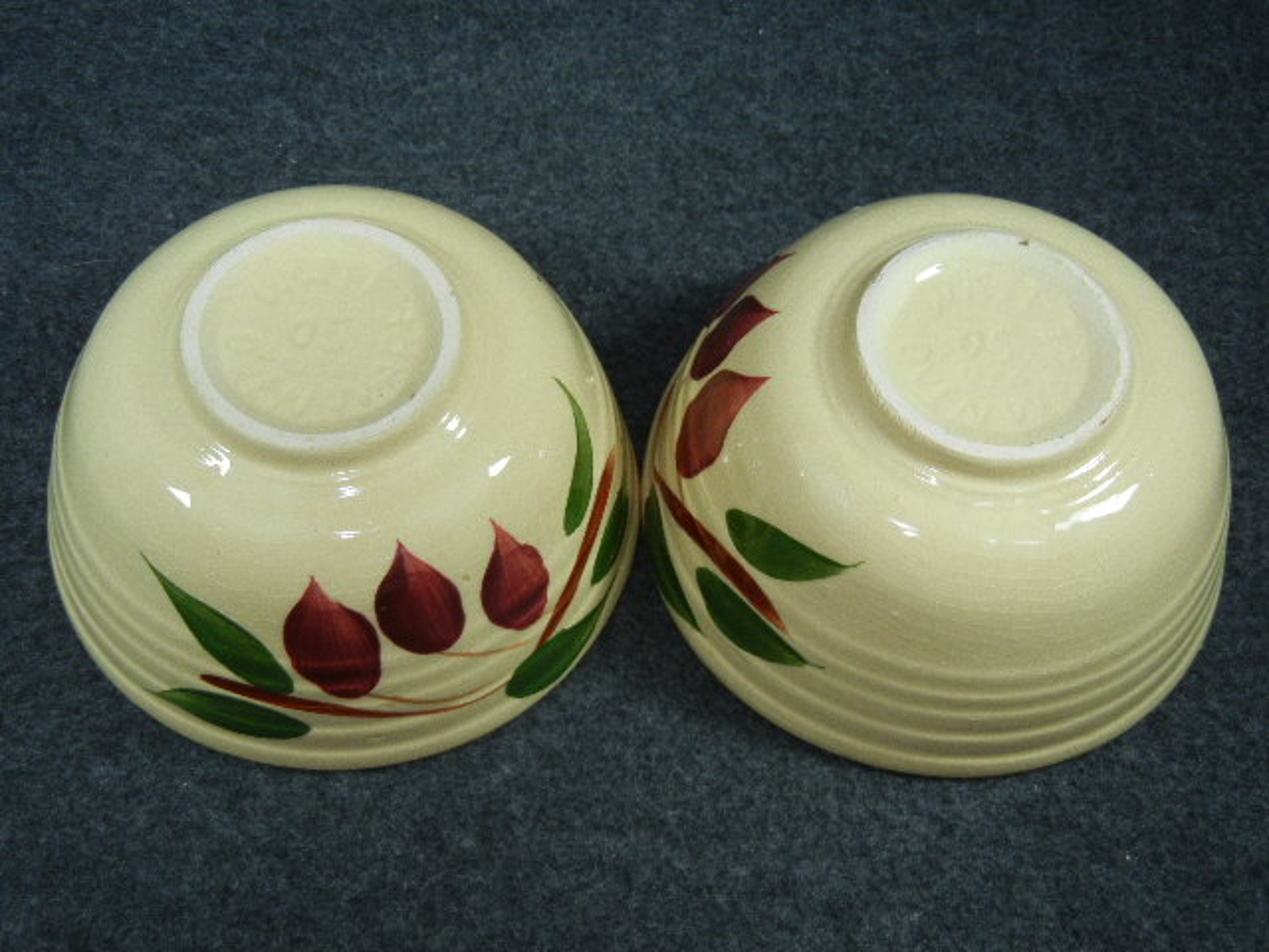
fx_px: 1906
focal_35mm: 52
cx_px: 634
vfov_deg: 28.0
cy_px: 476
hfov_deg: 36.8
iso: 256
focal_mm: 9.3
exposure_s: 1/30
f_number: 3.9
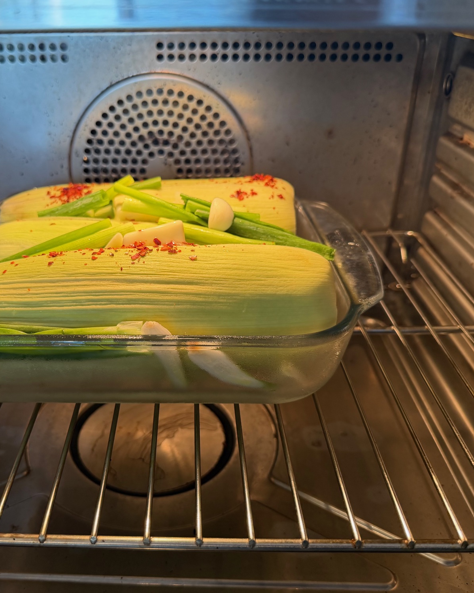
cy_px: 295
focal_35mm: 32
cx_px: 165
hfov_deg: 45.2
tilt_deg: -27.1
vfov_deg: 55.7
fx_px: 561
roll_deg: -1.0
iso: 125
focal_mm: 6.76
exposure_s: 1/60
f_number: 1.78
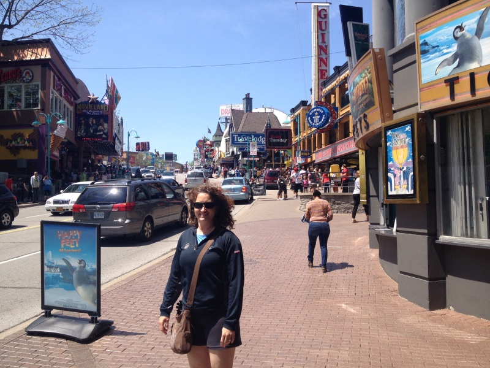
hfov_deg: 52.6
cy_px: 184
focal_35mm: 35
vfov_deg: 40.7
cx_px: 245
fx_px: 495
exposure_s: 1/1175
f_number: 2.4
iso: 50
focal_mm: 4.28
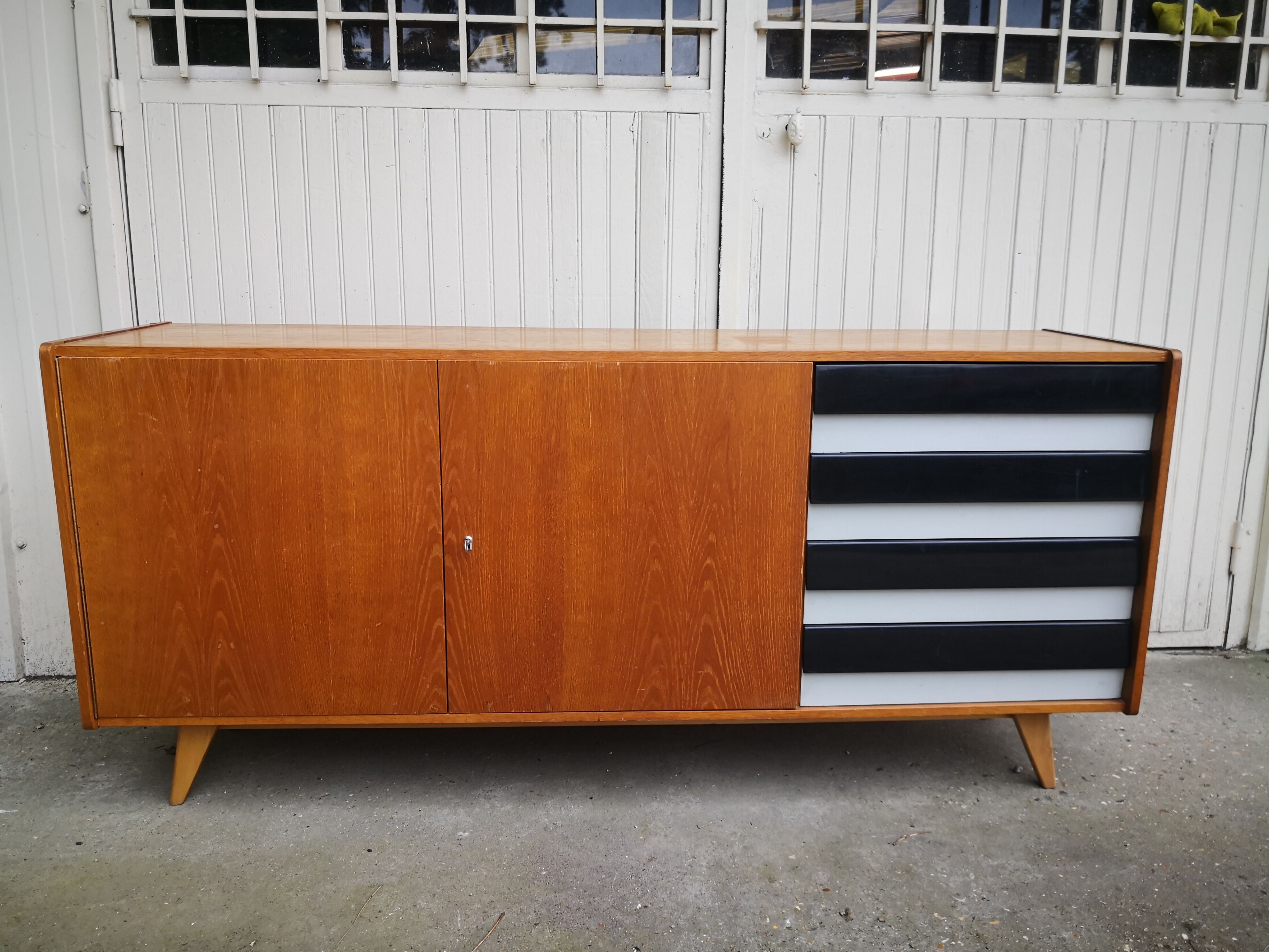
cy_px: 476
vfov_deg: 51.4
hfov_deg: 65.3
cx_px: 634
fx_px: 990
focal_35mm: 27
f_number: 1.6
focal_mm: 3.95
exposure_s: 1/207
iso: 50
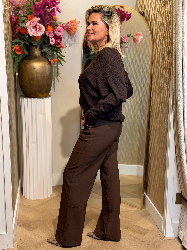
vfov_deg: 39.7
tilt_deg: -12.7
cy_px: 125
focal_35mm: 48
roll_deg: -0.9
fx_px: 346
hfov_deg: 30.3
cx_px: 94
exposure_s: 1/100
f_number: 1.78
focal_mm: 6.76
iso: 64
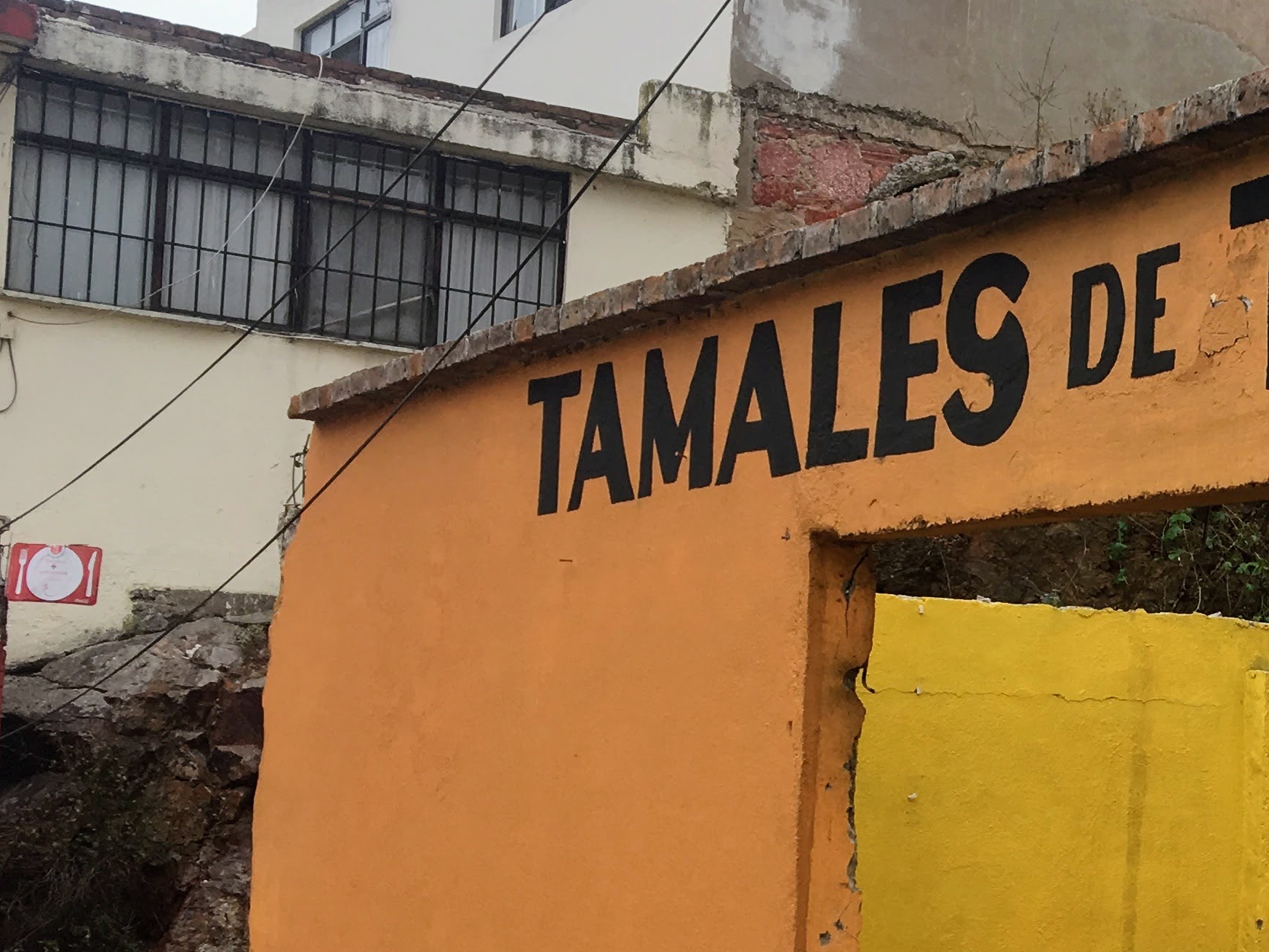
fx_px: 2456
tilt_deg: +2.7
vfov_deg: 21.8
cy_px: 672
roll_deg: -2.4
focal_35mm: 67
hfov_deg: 26.7
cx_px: 1387
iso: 25
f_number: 2.2
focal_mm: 4.15
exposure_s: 1/351
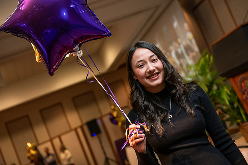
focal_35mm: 58
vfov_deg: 23.4
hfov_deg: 34.5
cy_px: 82
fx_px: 400
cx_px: 124
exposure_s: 1/160
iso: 1600
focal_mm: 58
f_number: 3.5
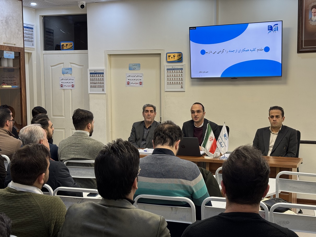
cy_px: 118
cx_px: 158
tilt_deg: -4.0
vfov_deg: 30.3
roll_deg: +0.4
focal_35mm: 48
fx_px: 438
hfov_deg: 39.6
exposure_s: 1/50
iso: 64
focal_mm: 6.76
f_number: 1.78
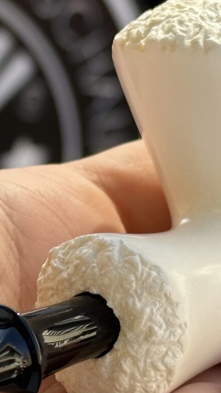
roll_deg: +3.3
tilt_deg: -18.1
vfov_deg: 12.4
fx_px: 1803
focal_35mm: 173
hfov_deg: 7.0
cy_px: 189
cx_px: 7
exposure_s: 1/734
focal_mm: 6.86
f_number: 1.78
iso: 64
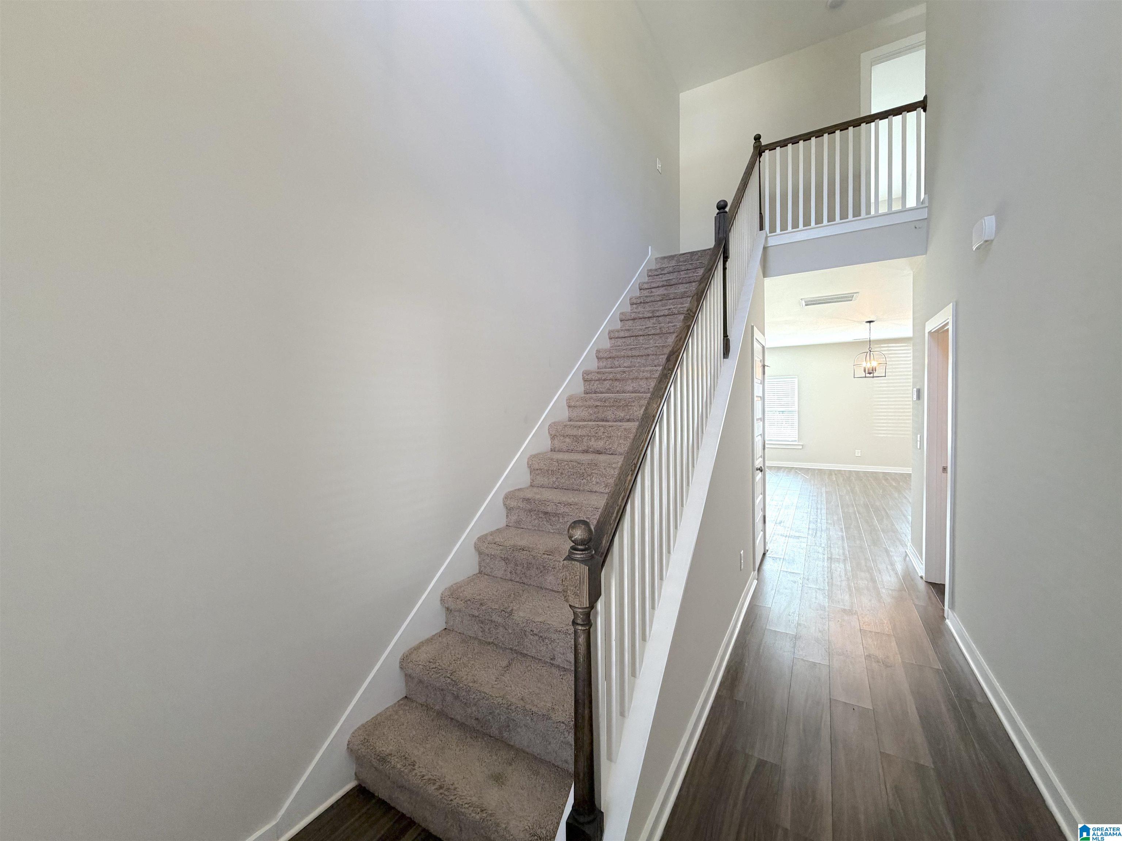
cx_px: 561
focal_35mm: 14
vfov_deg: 85.7
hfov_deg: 102.1
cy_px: 420
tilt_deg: -1.6
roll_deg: +0.5
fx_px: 454
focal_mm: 2.22
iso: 200
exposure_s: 1/60
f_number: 2.2
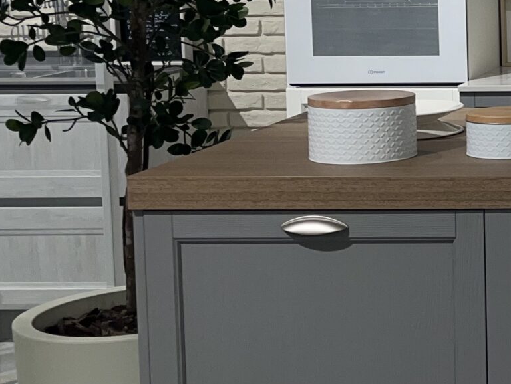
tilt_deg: -5.2
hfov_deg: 19.6
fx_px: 1284
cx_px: 763
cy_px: 61
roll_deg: -0.1
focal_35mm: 87
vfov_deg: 16.8
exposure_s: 1/108
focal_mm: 5.1
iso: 32
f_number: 1.6
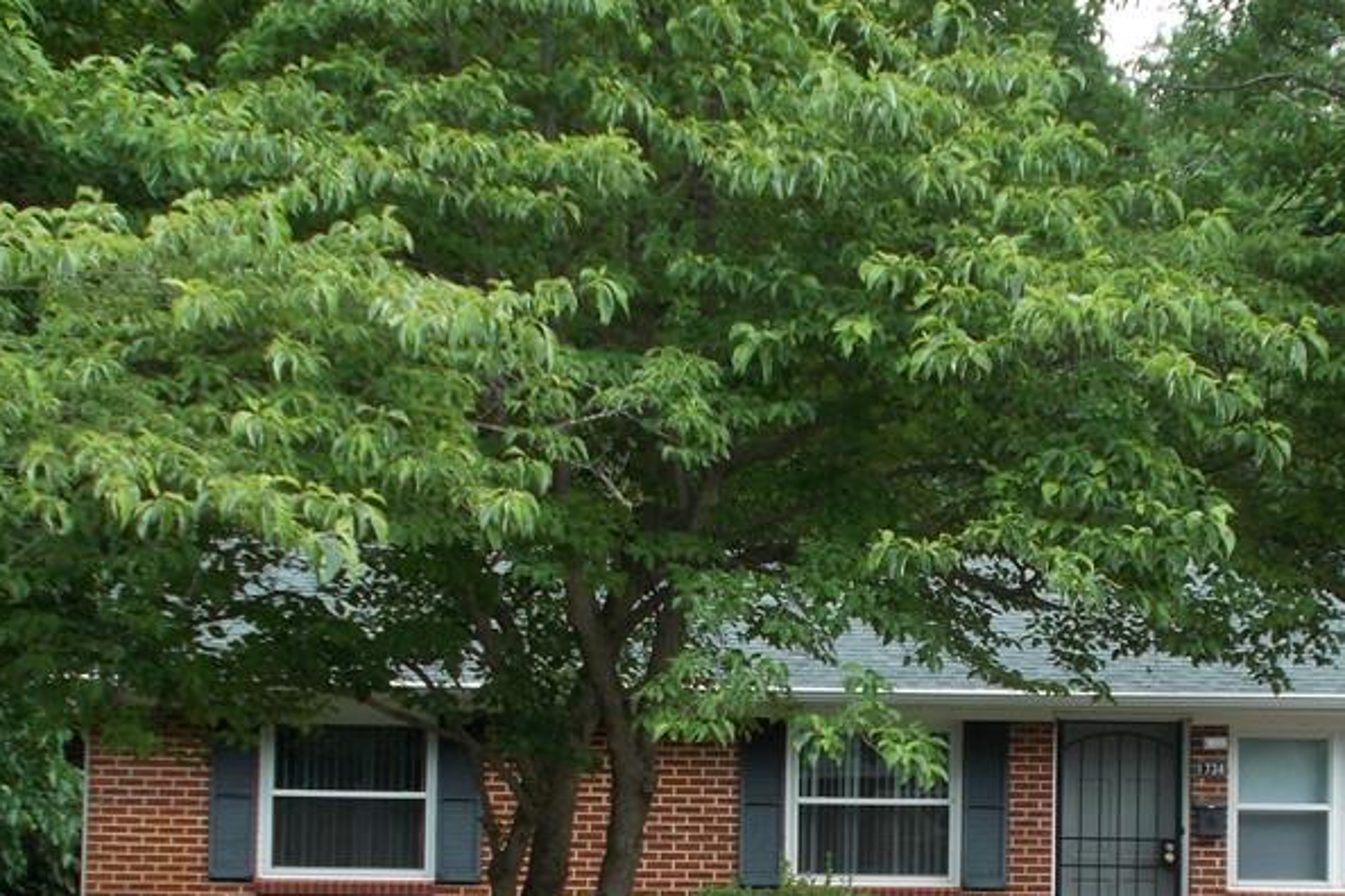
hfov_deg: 32.7
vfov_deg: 21.7
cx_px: 860
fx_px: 2279
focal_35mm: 61
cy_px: 815
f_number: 3.6
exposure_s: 1/100
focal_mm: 6
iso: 80
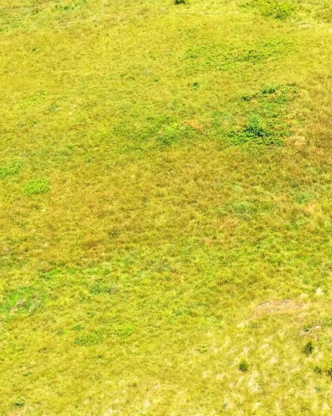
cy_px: 174
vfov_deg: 23.0
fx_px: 1019
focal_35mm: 83
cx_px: 15
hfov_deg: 18.1
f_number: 4
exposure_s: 1/100
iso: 100
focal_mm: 10.26
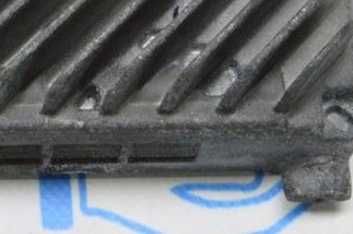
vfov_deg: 10.5
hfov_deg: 15.9
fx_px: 1242
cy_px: -77
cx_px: 18
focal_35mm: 127
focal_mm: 23
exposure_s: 1/20
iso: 6400
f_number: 20
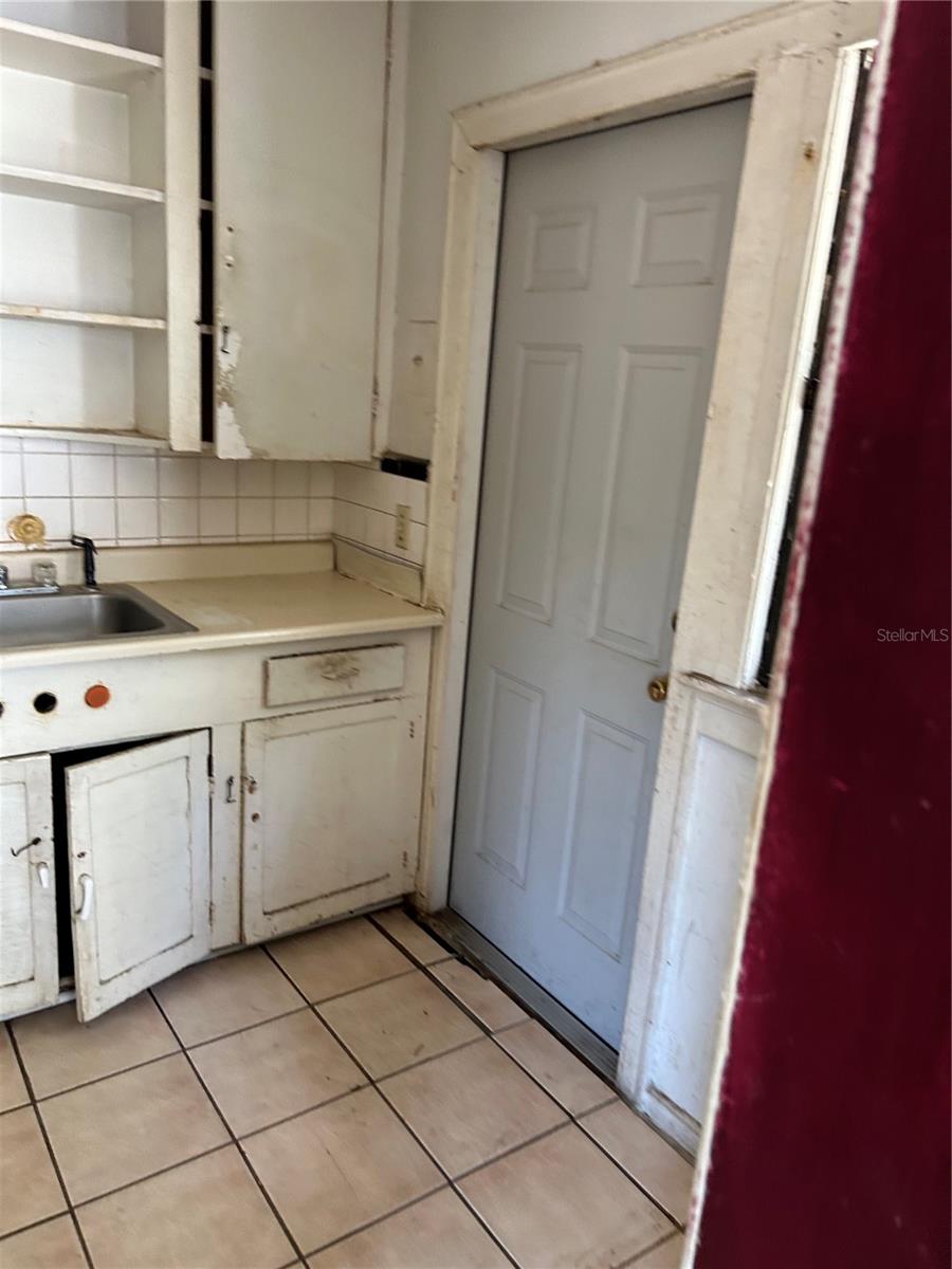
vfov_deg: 67.3
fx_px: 953
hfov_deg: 53.1
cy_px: 634
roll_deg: -5.1
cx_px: 476
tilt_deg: -16.0
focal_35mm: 26
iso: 125
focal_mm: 5.7
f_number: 1.5
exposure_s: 1/60
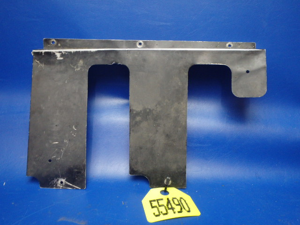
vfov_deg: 49.7
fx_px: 243
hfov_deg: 63.4
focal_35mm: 28
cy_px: 112
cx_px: 150
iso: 500
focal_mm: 5
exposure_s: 1/30
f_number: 3.9
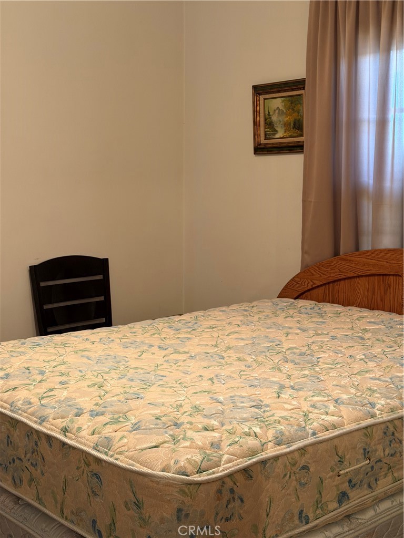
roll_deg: +0.2
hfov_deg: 30.3
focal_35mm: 48
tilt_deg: -5.4
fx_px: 747
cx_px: 202
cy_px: 269
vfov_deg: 39.7
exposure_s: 1/40
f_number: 1.78
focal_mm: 6.76
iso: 200
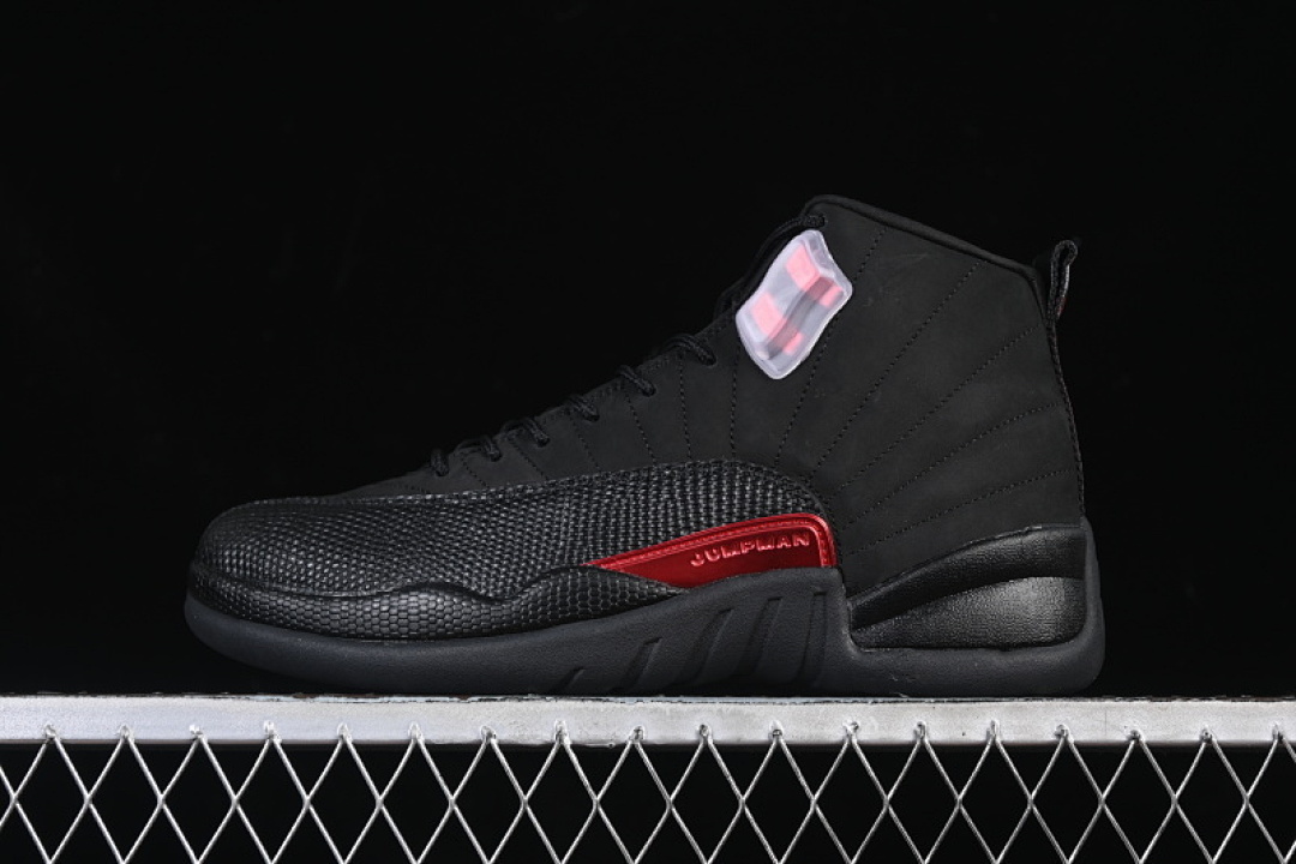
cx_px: 648
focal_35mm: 75
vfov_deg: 18.2
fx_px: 2700
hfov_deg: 27.0
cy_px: 432
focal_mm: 50
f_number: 6.3
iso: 160
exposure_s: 1/60
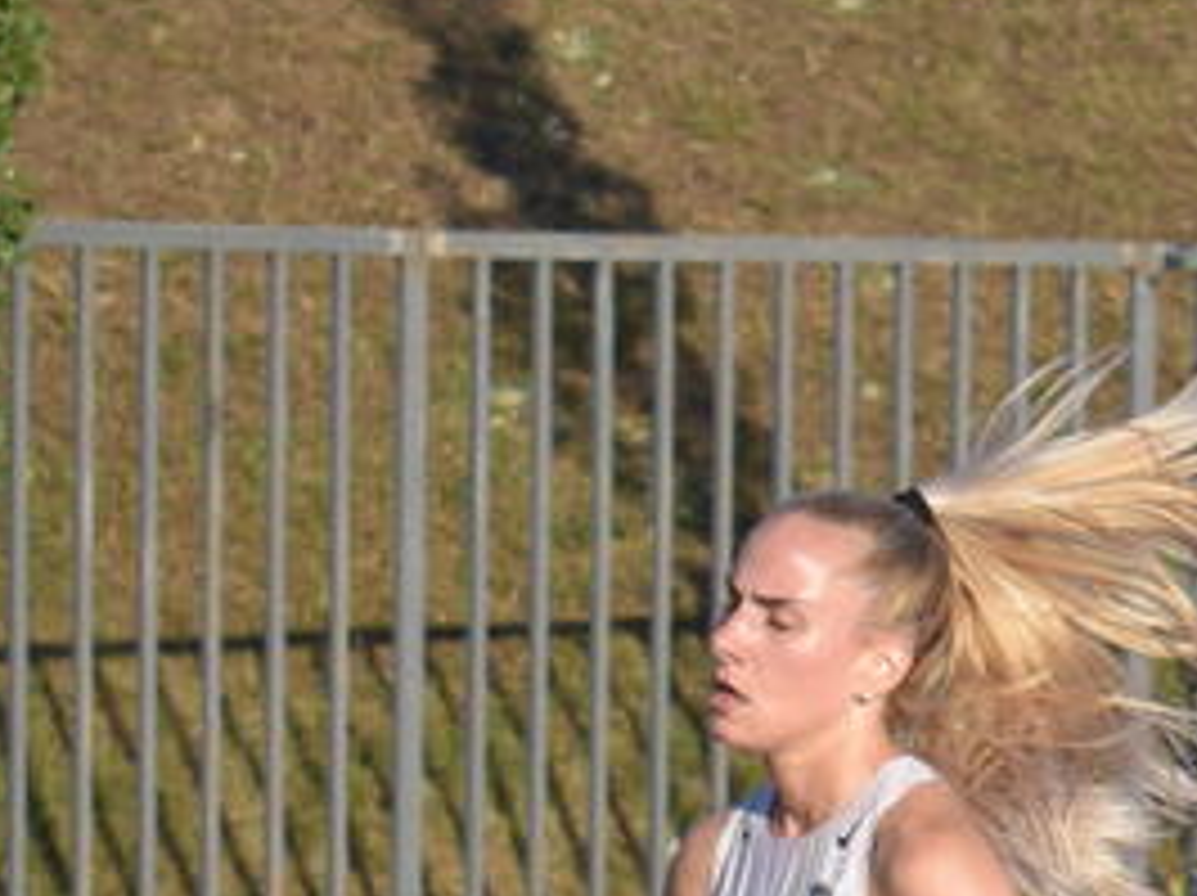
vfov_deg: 4.7
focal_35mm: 313
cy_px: 1236
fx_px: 10814
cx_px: 1778
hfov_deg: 6.3
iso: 500
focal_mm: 48
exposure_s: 1/2000
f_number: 5.3
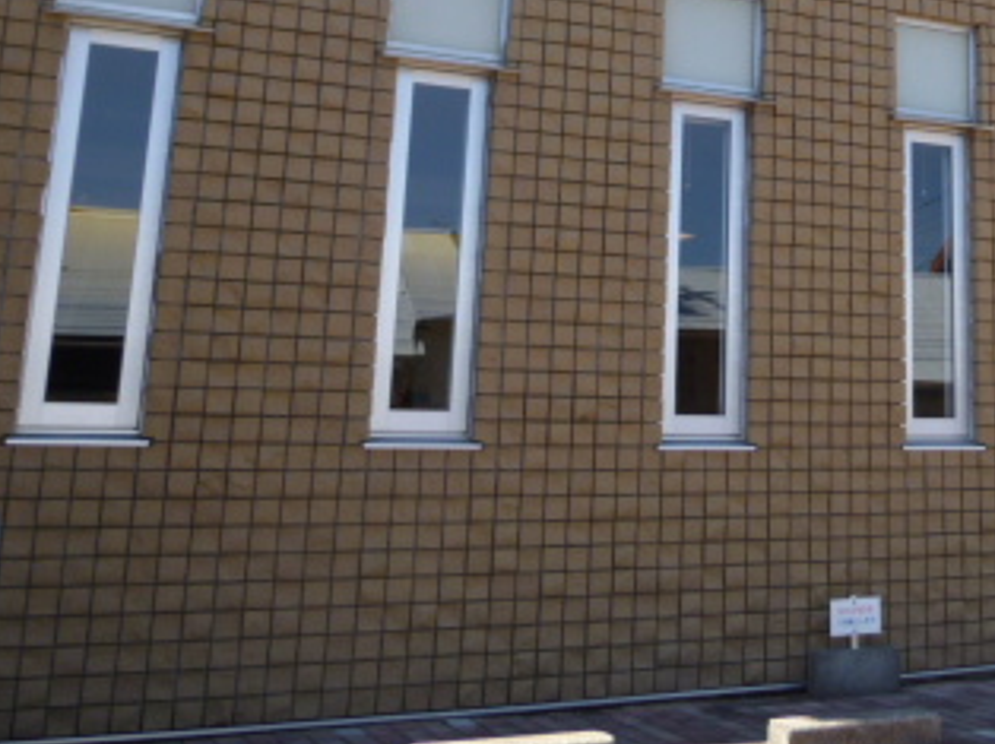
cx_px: 944
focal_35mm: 51
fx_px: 1465
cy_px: 82
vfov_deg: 27.5
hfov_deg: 34.8
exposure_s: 1/500
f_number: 3.1
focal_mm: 4.5
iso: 100
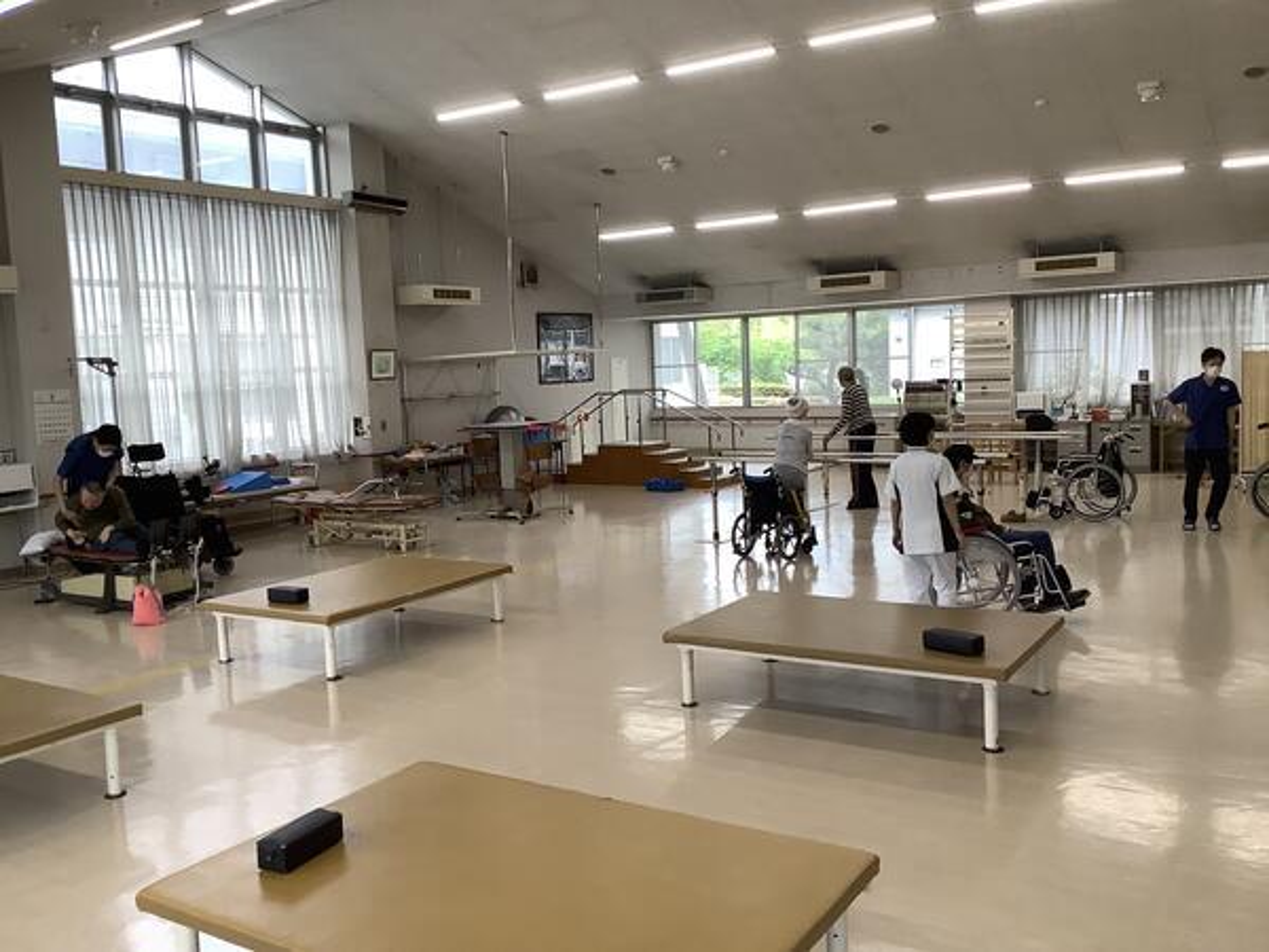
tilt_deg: -5.1
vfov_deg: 45.4
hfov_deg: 58.4
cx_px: 634
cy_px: 476
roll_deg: +2.7
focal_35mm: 31
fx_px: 1136
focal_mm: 3.3
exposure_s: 1/120
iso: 80
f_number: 2.4
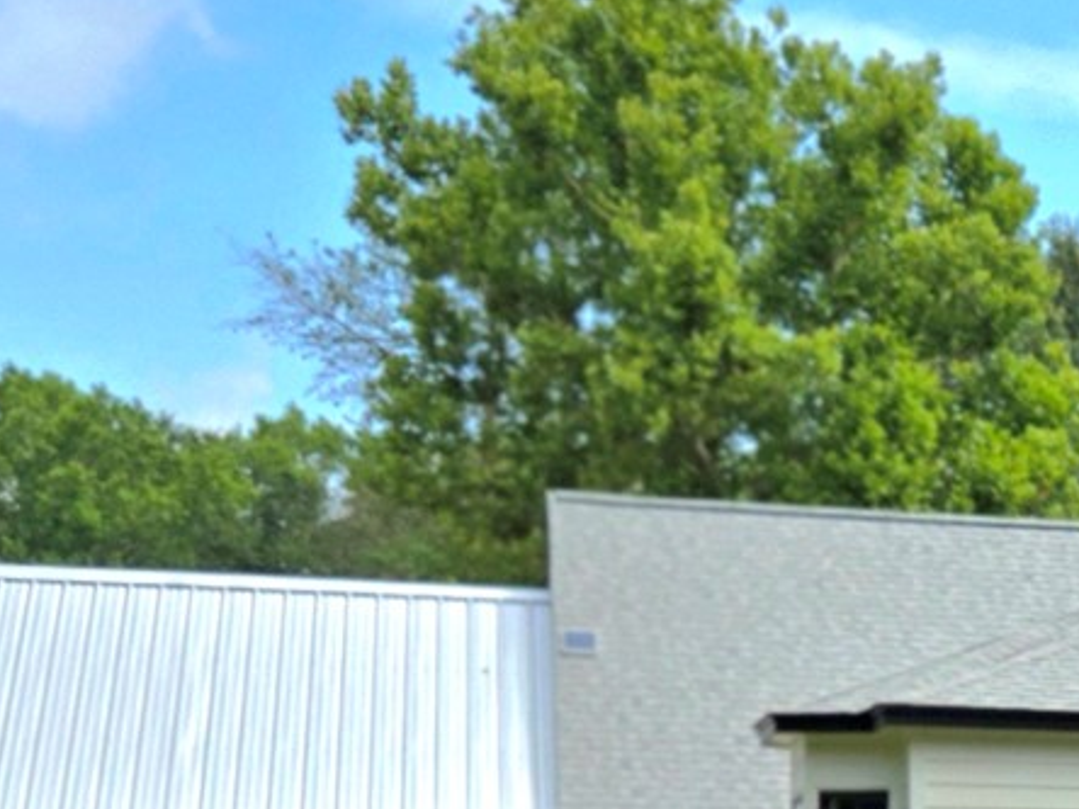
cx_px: 1691
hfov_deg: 16.6
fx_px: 3304
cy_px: 1003
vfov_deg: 13.5
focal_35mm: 106
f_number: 1.8
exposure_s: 1/2000
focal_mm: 5.4
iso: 25
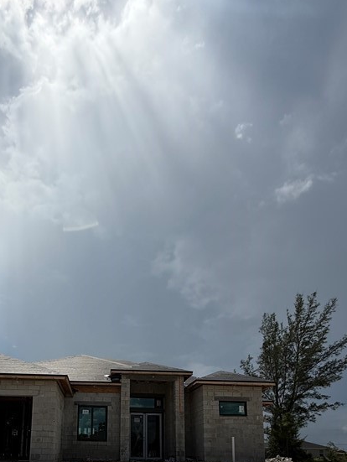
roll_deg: +0.6
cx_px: 112
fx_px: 347
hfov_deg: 52.0
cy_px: 399
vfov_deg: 59.2
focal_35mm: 26
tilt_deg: +10.5
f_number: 2.2
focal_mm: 2.22
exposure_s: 1/5618
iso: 40
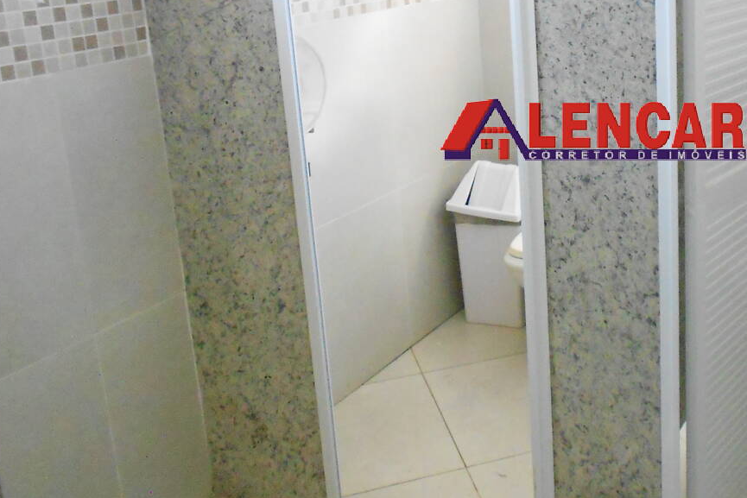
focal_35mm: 45
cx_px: 595
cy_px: 130
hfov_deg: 41.7
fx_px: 934
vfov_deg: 29.5
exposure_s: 1/125
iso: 800
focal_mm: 4.6
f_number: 3.2
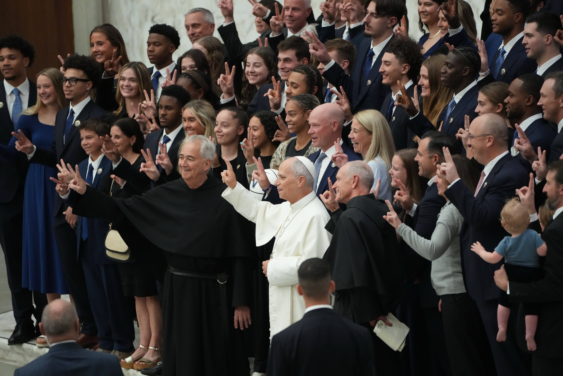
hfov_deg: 5.2
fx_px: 6255
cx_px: 282
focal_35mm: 400
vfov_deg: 3.4
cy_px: 188
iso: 6400
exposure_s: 1/320
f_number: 5.6
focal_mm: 400
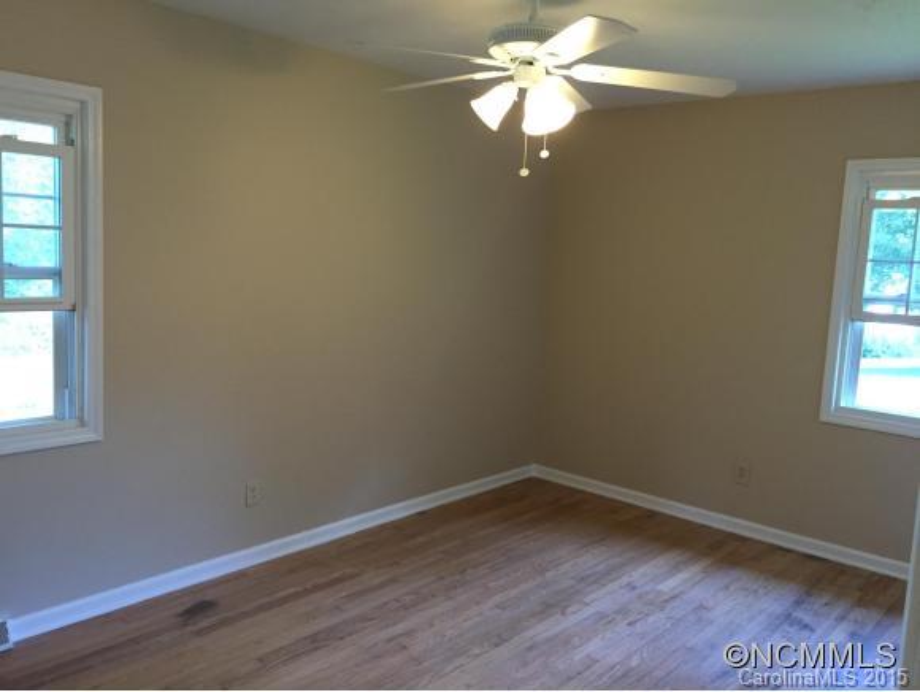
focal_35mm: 29
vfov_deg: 48.3
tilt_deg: -6.8
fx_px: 771
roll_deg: -2.4
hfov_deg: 61.6
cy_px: 346
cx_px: 460
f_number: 2.2
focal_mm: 4.15
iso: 200
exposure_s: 1/30
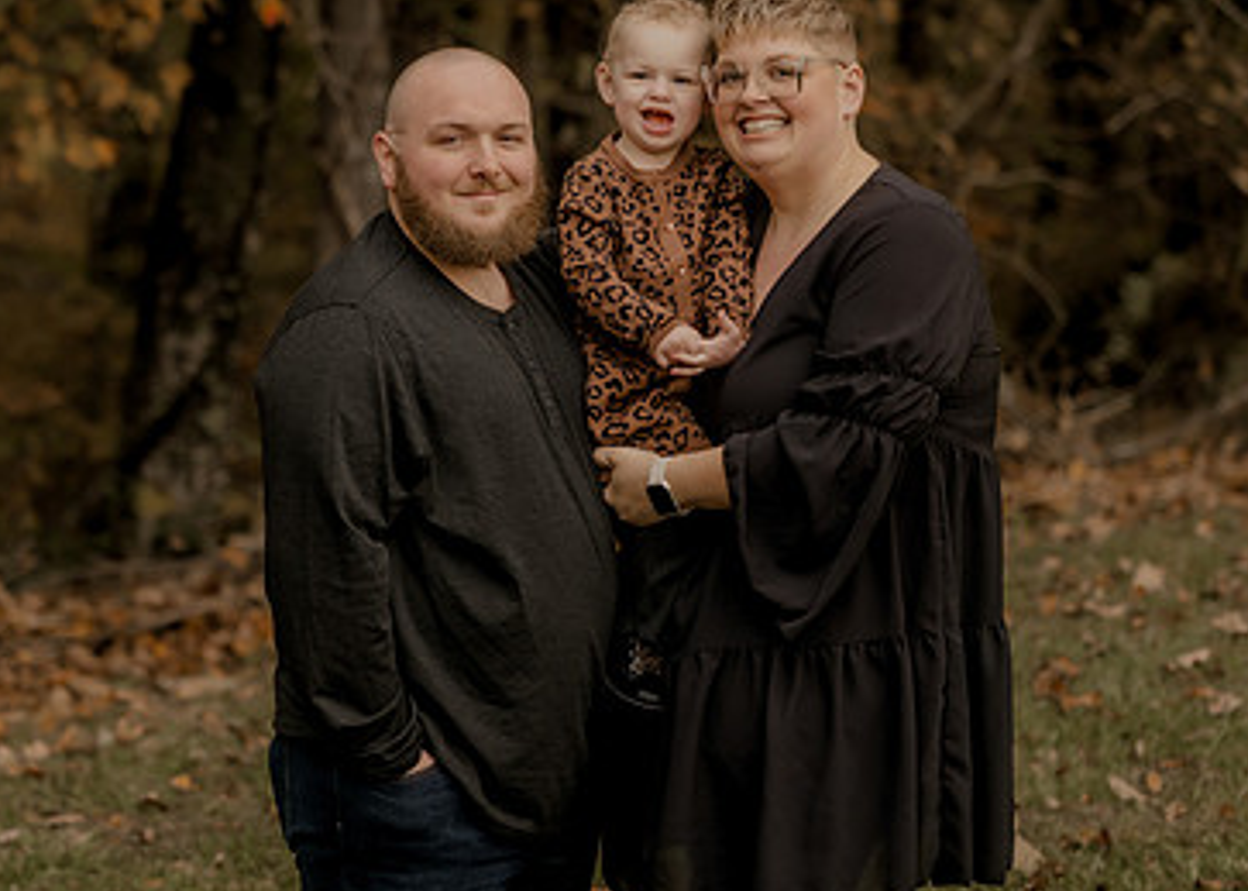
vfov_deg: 9.0
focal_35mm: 159
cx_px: 524
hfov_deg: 12.6
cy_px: 241
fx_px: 5634
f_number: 2.8
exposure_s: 1/125
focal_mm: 95
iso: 250
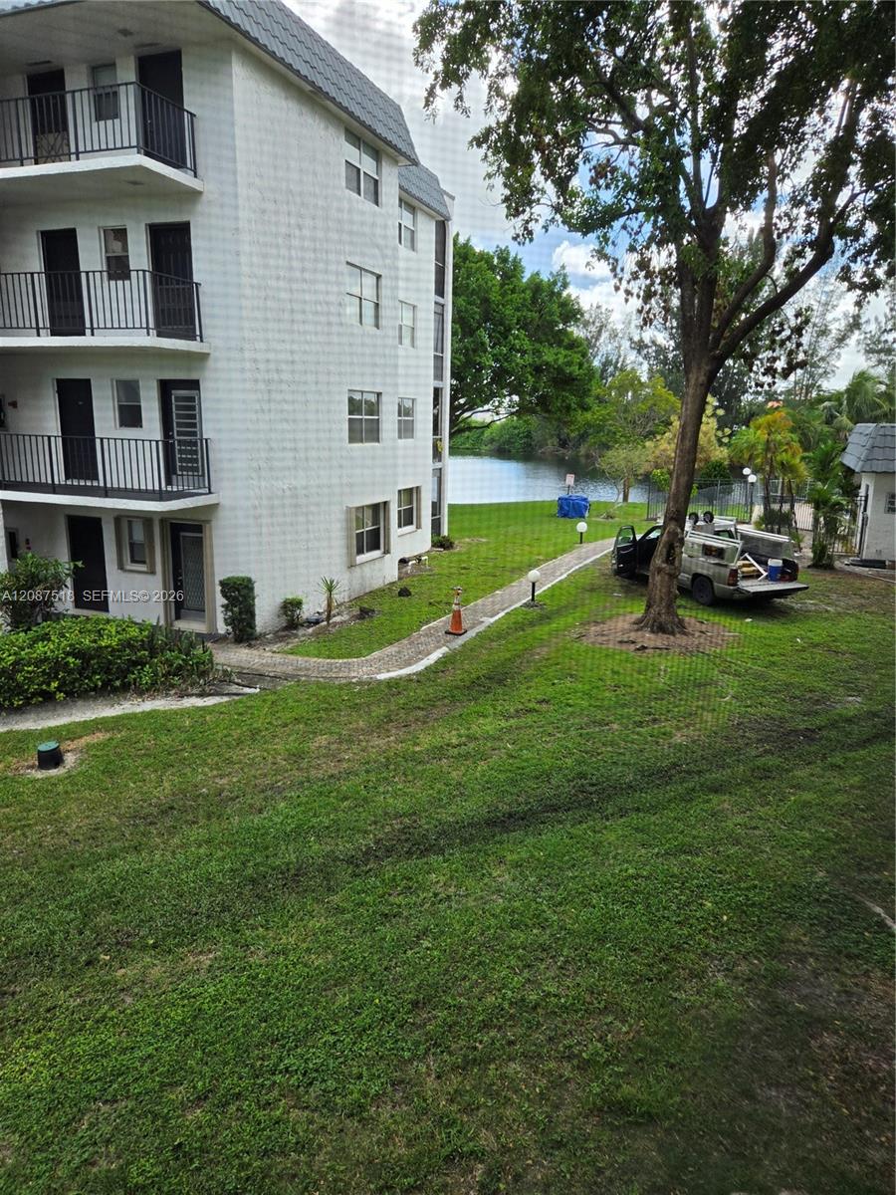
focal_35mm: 23
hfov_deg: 58.9
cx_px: 448
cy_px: 598
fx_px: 794
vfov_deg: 73.9
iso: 80
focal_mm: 5.4
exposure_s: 1/2077
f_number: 1.8
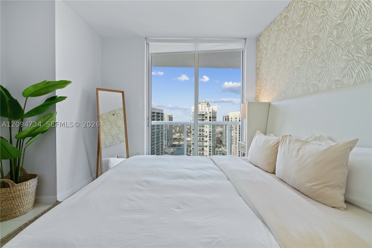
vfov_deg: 73.8
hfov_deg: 96.7
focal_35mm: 16
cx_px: 186
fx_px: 165
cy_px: 124
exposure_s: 1/25
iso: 400
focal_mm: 16
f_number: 8
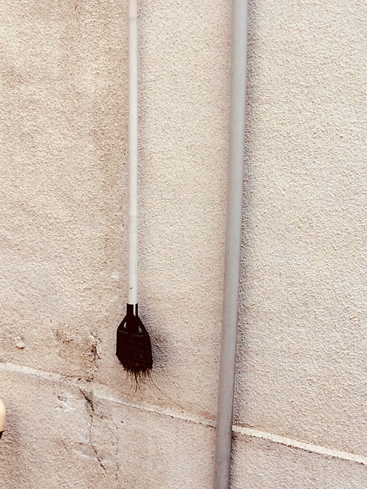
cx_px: 292
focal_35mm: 70
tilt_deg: -6.9
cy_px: 170
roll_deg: -0.9
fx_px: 990
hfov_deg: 20.8
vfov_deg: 27.6
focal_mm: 4.15
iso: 32
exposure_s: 1/554
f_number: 2.2
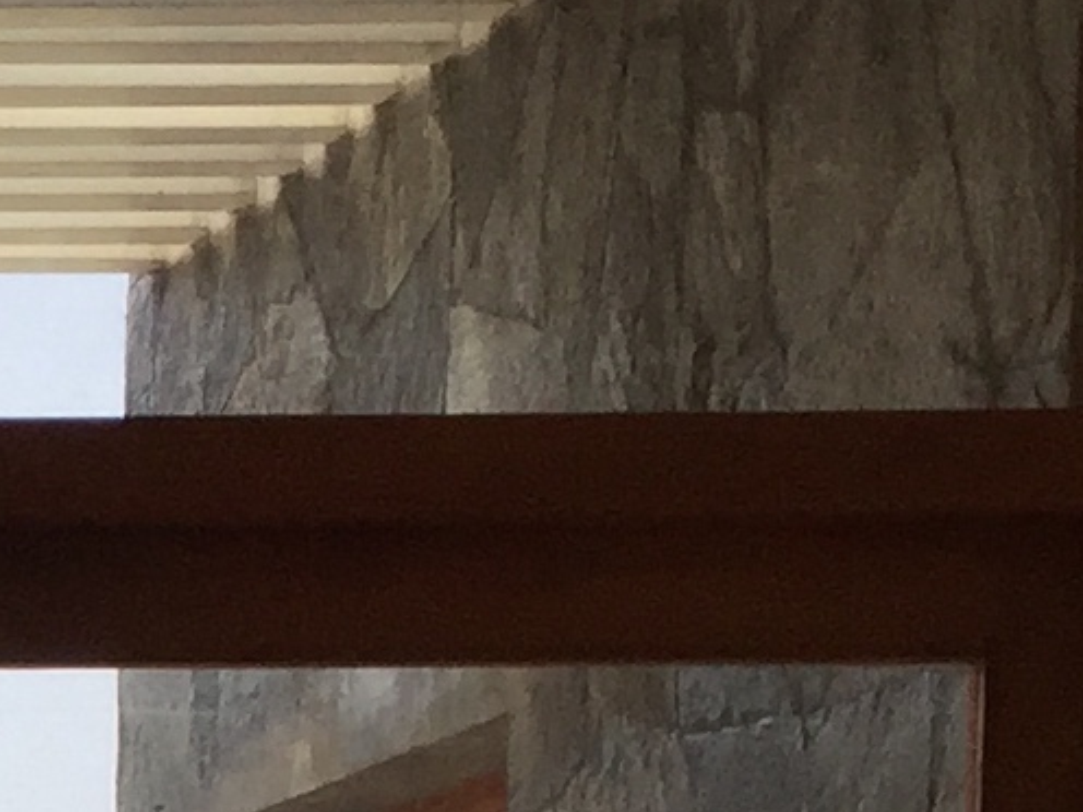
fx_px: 5976
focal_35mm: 191
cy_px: 1576
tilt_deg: -0.3
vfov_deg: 7.5
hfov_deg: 9.0
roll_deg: -1.1
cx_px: -1817
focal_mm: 4.15
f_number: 2.2
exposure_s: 1/746
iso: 32
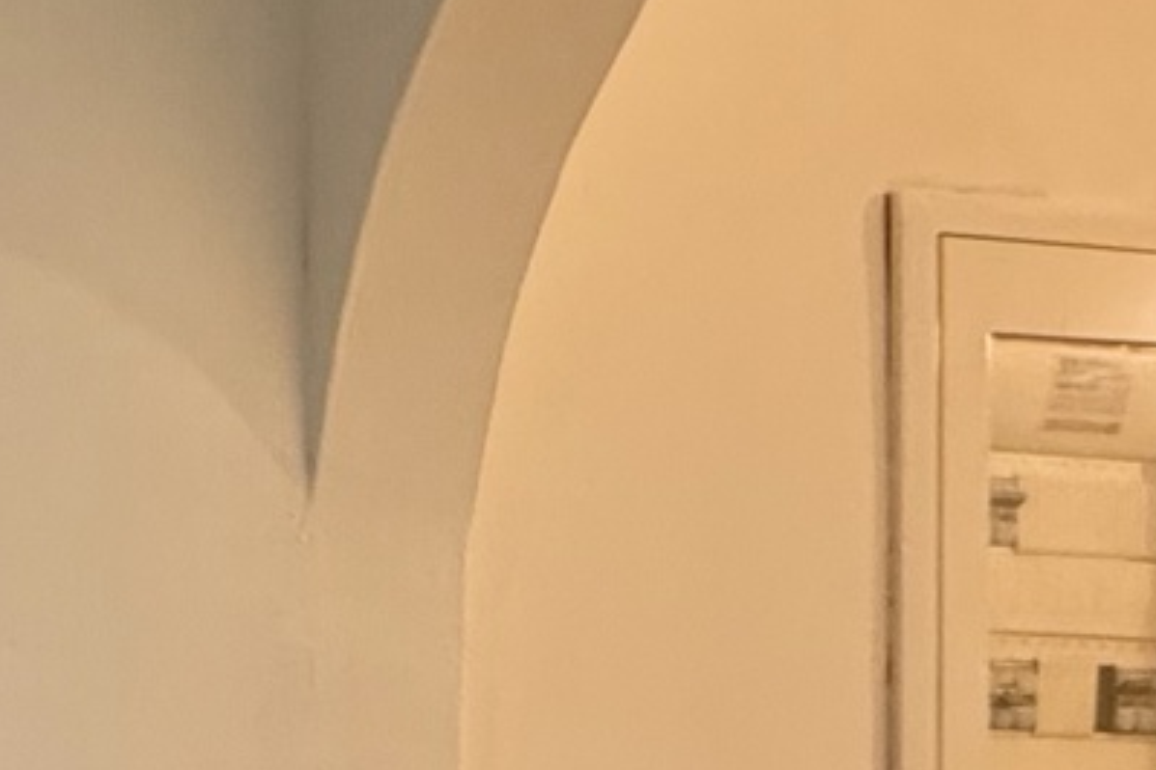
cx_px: -655
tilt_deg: -3.1
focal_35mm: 70
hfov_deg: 22.6
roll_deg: +1.1
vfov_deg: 16.9
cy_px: 1285
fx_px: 2248
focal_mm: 2.22
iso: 200
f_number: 2.2
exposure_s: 1/50
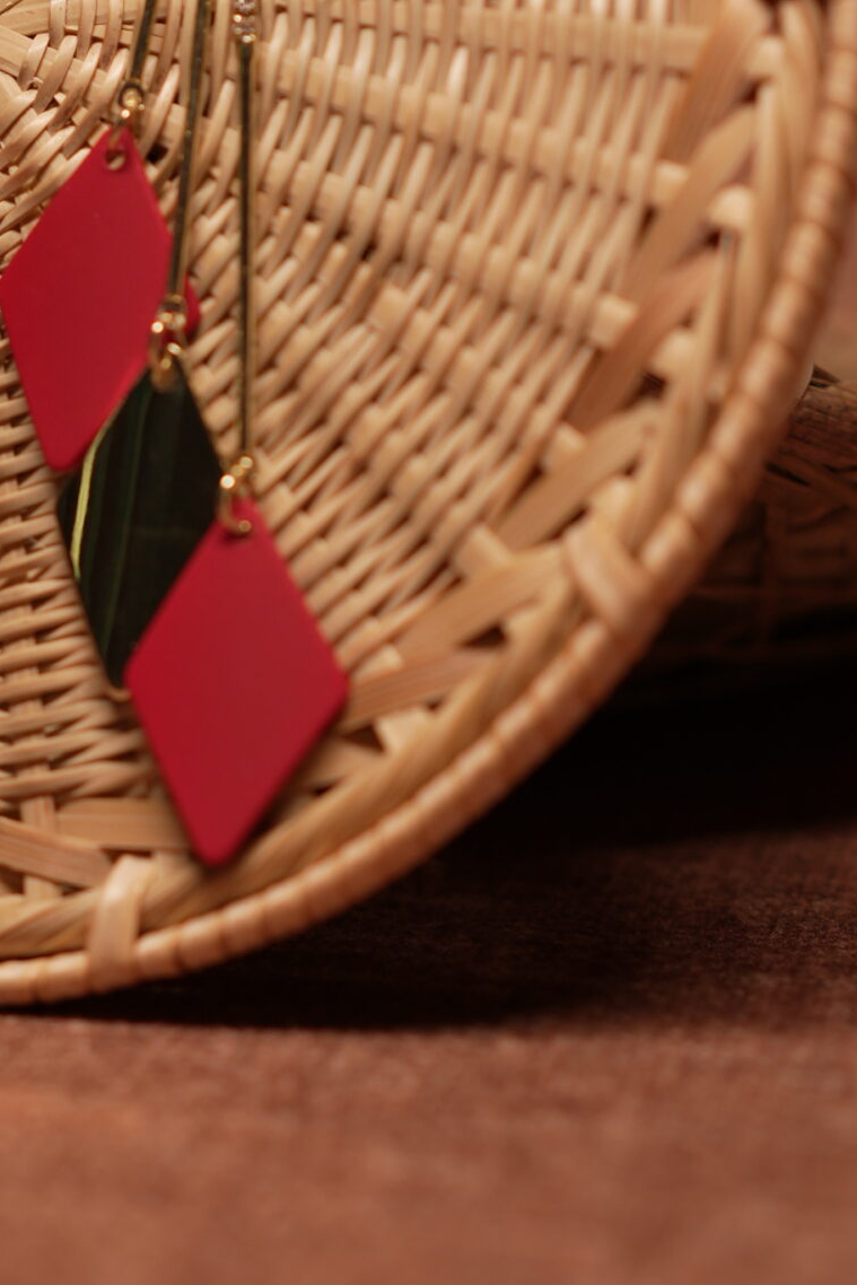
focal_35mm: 117
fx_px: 4176
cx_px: -83
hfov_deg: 11.5
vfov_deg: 17.1
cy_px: 27
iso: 160
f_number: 2.5
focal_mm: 35
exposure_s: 1/125
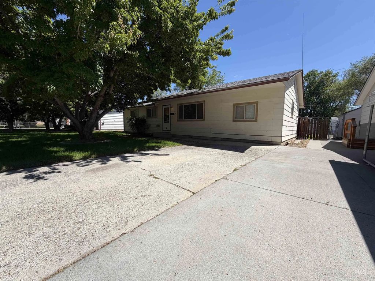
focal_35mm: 14
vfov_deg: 85.7
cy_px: 140
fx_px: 152
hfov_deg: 102.1
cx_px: 188
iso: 20
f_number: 2.2
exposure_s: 1/914
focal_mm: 2.22
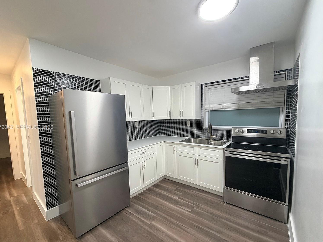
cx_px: 159
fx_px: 140
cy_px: 128
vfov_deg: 81.7
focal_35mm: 15
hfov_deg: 98.2
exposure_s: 1/60
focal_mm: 2.22
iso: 200
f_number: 2.2
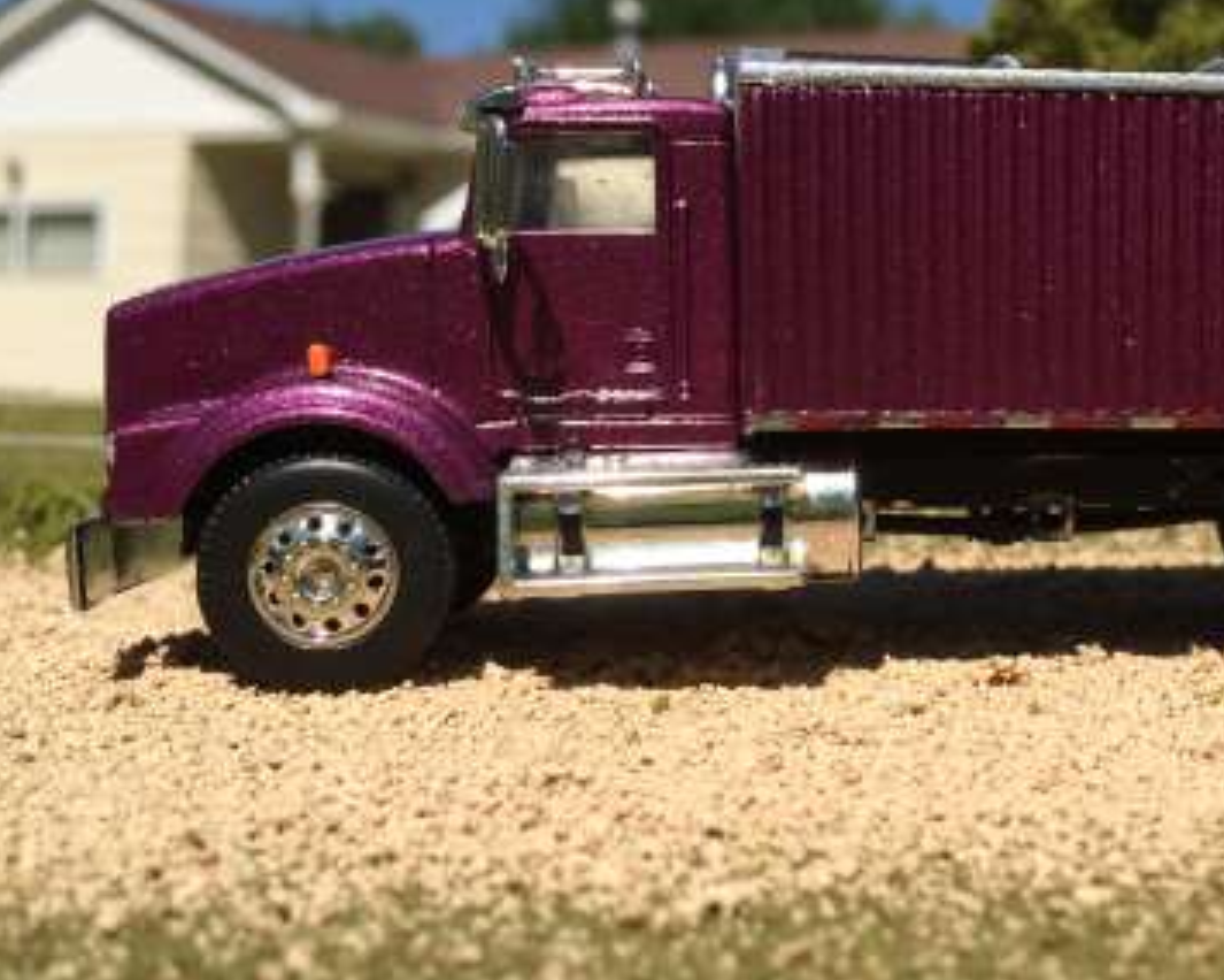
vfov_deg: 29.7
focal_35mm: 51
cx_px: 1083
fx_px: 1848
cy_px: 431
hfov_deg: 34.7
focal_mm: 4.15
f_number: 2.2
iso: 32
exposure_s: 1/3165
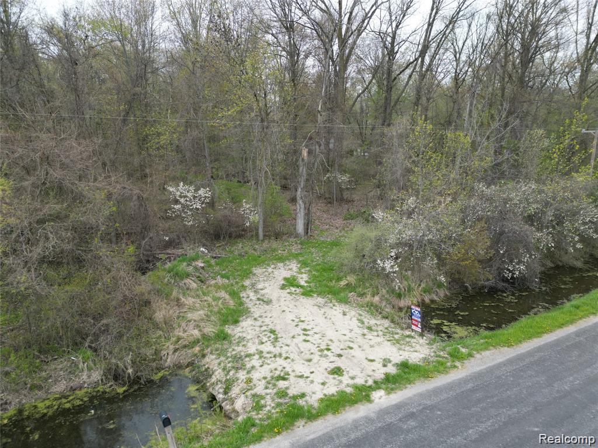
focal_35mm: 24
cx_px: 299
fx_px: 415
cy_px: 224
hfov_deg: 71.6
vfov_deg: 56.8
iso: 140
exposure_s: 1/1250
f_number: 1.7
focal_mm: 6.72
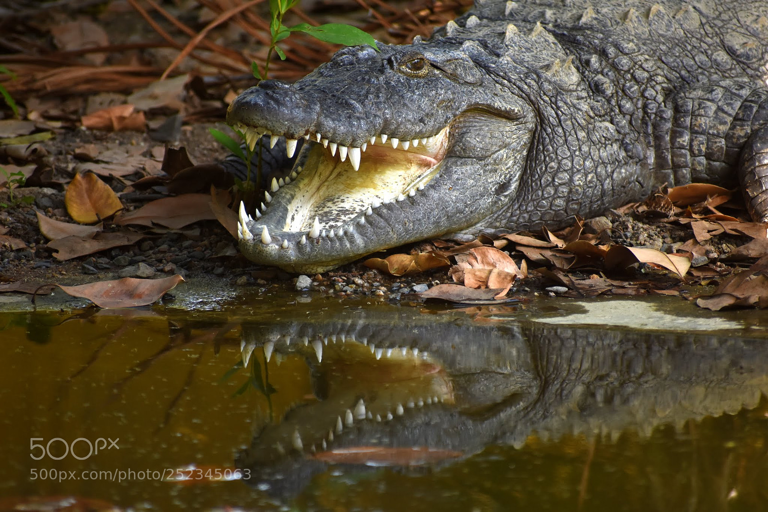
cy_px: 256
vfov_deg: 3.1
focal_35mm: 450
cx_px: 384
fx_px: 9600
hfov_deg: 4.6
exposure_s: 1/500
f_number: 6.3
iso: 720
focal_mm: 300
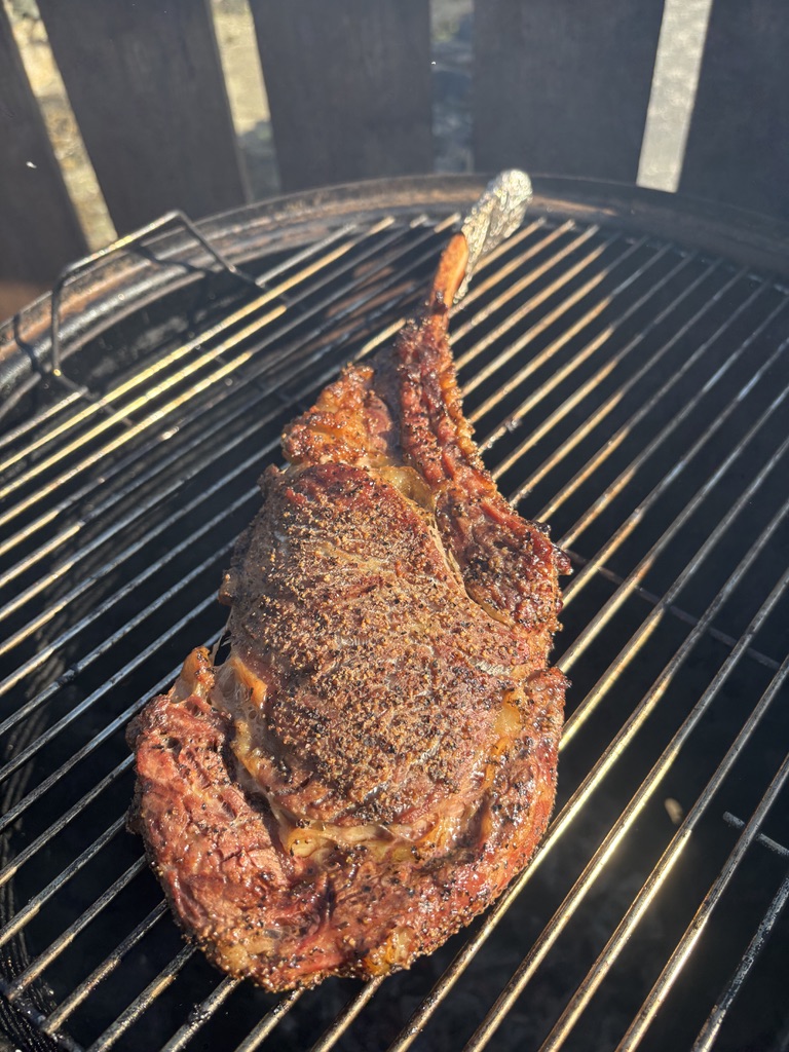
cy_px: 526
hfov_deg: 53.1
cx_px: 394
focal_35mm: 26
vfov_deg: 67.3
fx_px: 790
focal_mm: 5.96
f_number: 1.6
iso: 50
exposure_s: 1/736
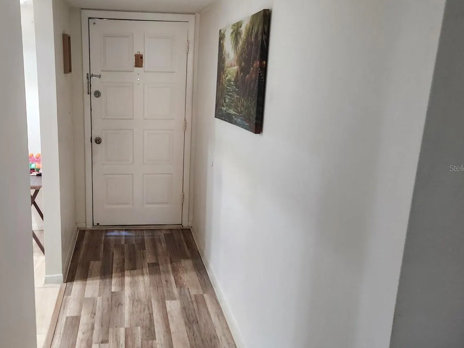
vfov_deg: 44.2
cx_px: 165
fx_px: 429
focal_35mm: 32
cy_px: 168
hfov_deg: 55.9
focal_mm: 5.4
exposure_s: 1/120
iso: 800
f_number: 1.8
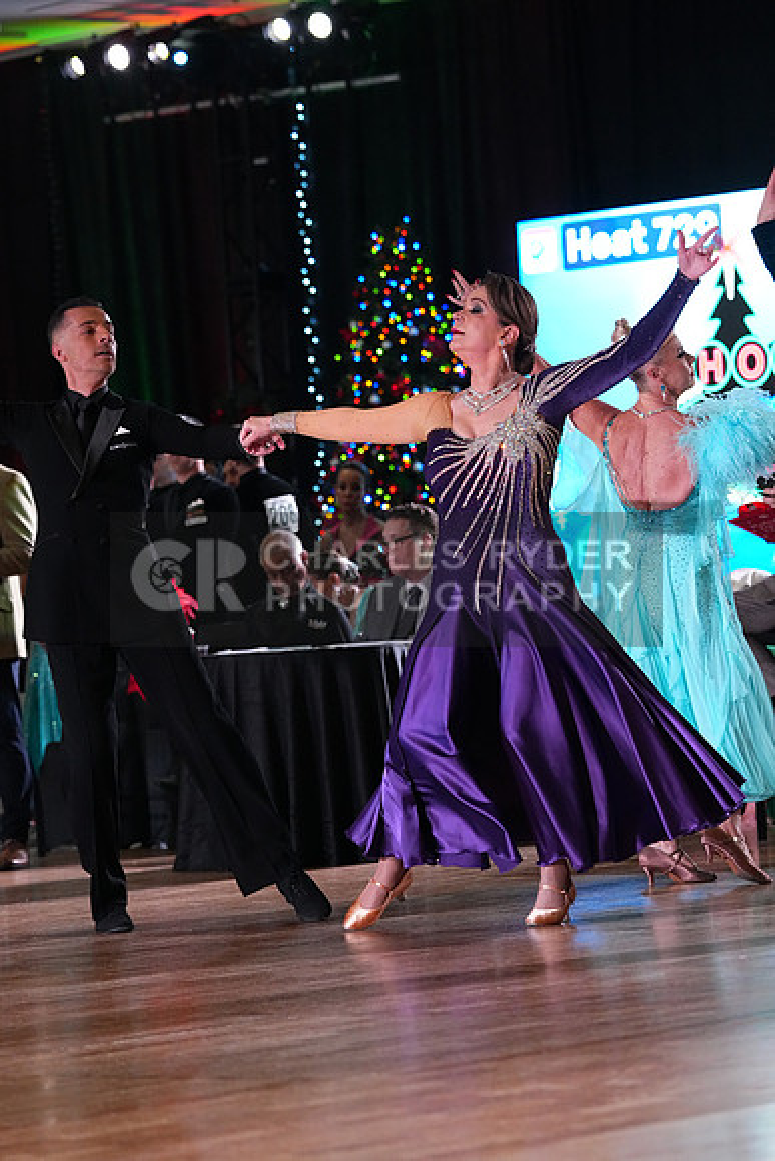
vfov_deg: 13.6
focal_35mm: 151
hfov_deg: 9.1
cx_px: 388
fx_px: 4873
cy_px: 580
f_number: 5
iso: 6400
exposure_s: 1/400
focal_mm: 151
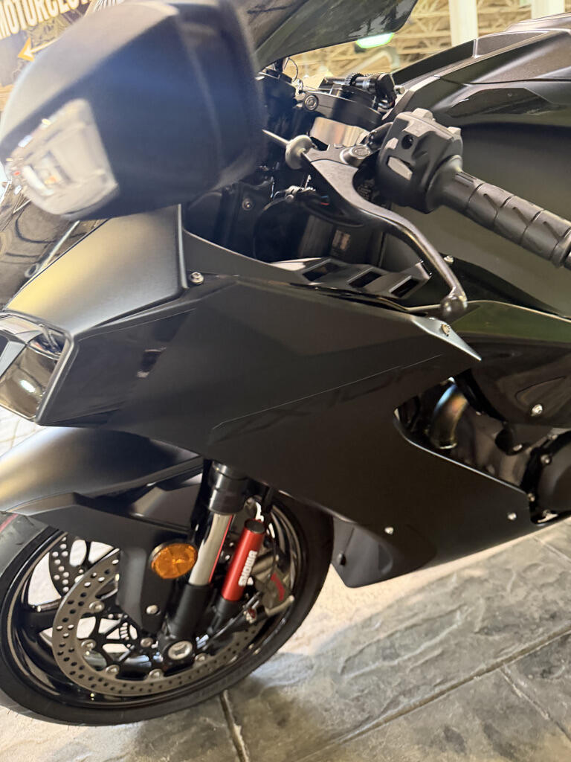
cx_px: 286
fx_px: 528
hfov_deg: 56.8
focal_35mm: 24
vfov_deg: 71.6
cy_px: 381
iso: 640
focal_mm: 6.76
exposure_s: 1/60
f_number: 1.78
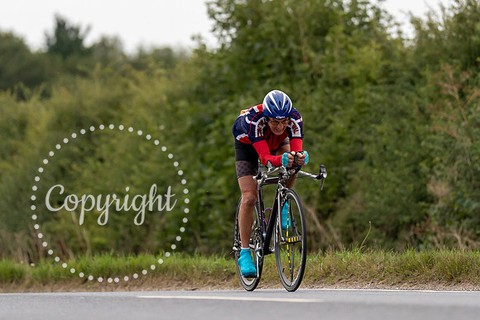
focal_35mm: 311
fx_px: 4143
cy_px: 124
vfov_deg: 4.4
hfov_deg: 6.6
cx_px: 273
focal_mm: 200
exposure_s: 1/1000
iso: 1000
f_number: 3.2
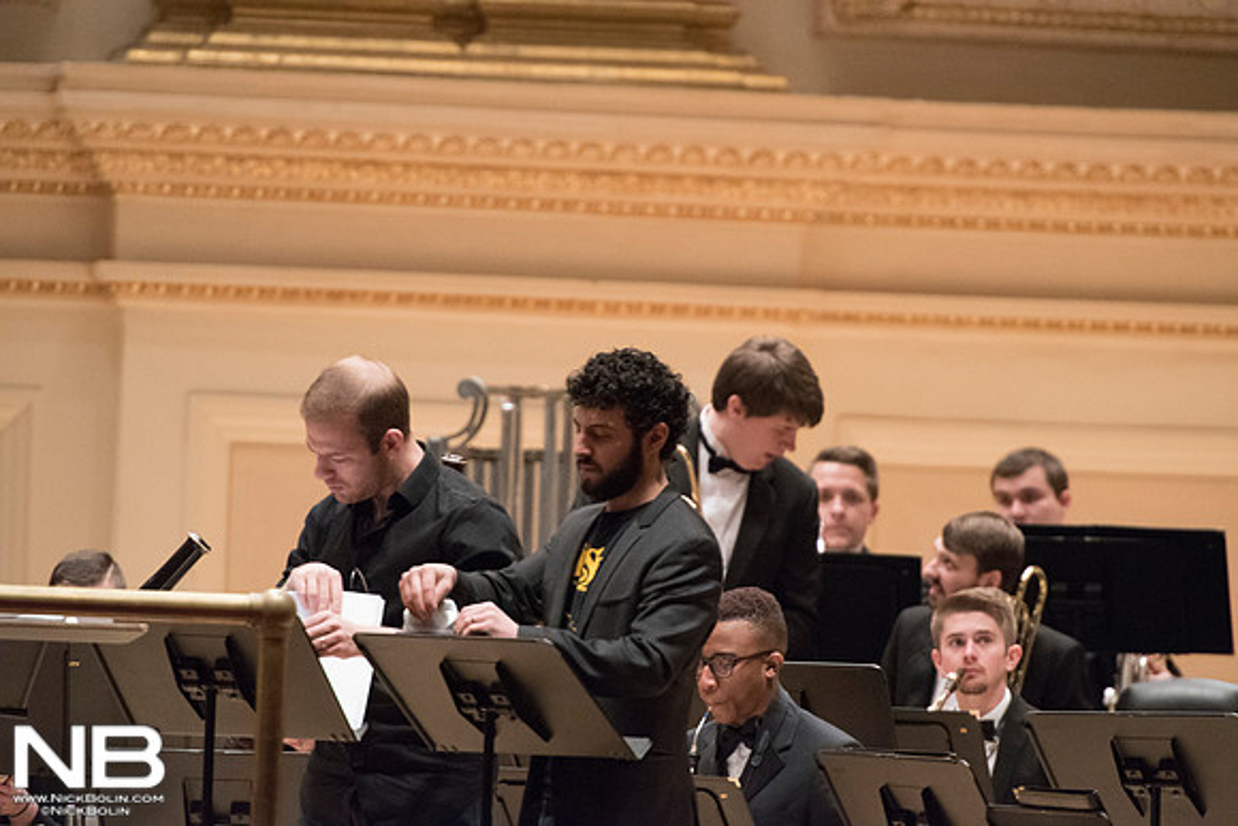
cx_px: 619
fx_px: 13758
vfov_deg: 3.4
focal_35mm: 400
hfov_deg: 5.2
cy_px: 413
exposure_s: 1/160
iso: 12800
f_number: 6.3
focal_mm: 400
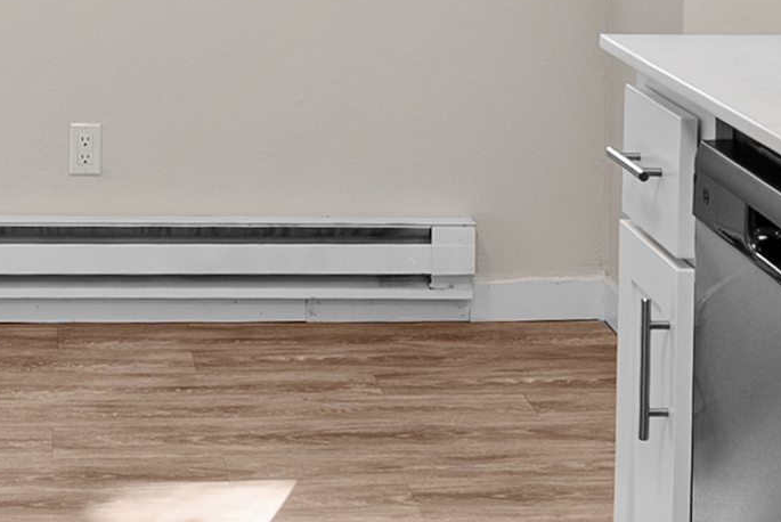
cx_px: 194
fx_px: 2150
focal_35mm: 99
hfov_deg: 20.4
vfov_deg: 12.9
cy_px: -317
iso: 100
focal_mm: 16
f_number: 10
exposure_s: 1/2.5
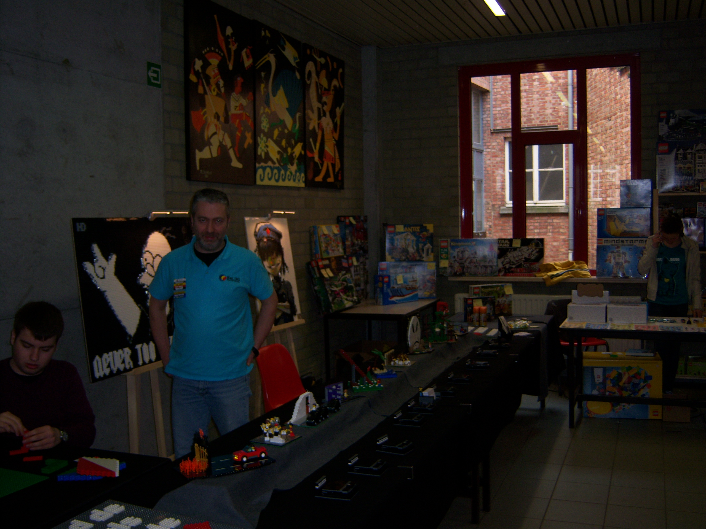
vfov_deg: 39.7
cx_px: 353
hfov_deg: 51.4
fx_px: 734
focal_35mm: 36
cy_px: 264
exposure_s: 1/60
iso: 80
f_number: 2.8
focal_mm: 7.5
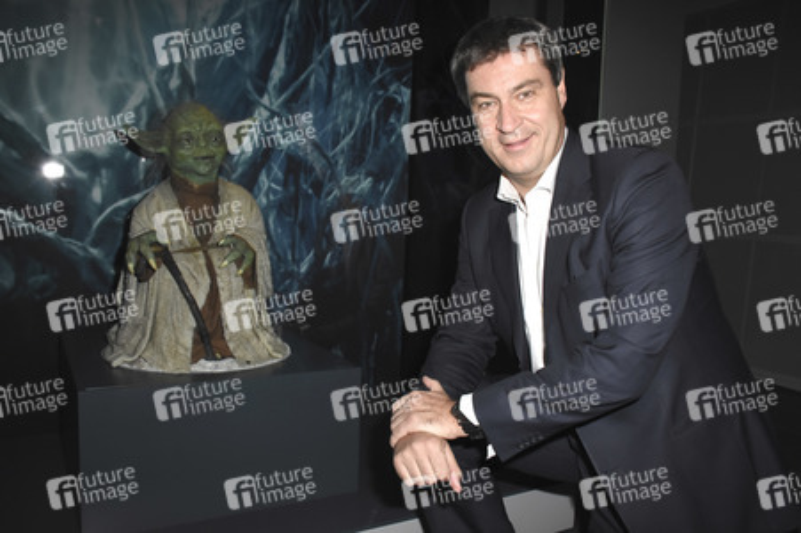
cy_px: 266
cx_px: 400
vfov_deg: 43.5
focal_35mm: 30
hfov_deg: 62.0
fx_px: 667
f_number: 5.6
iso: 1600
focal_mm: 20
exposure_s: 1/250
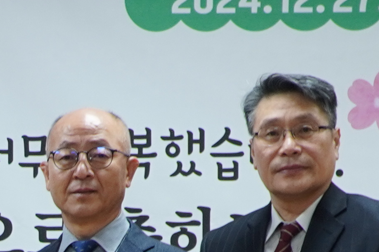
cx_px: -210
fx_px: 2063
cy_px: 571
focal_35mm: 196
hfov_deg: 10.1
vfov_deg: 6.7
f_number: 4.5
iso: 320
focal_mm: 20
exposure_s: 1/30
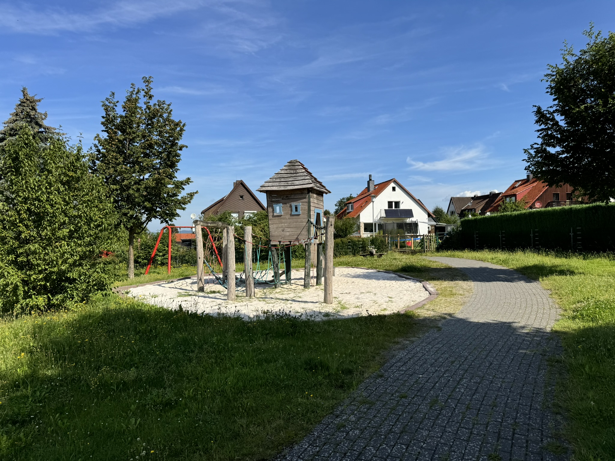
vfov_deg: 56.8
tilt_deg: -6.4
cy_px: 230
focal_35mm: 24
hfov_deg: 71.6
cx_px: 308
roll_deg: -1.2
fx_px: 426
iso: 80
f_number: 1.78
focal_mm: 6.76
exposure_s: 1/4950
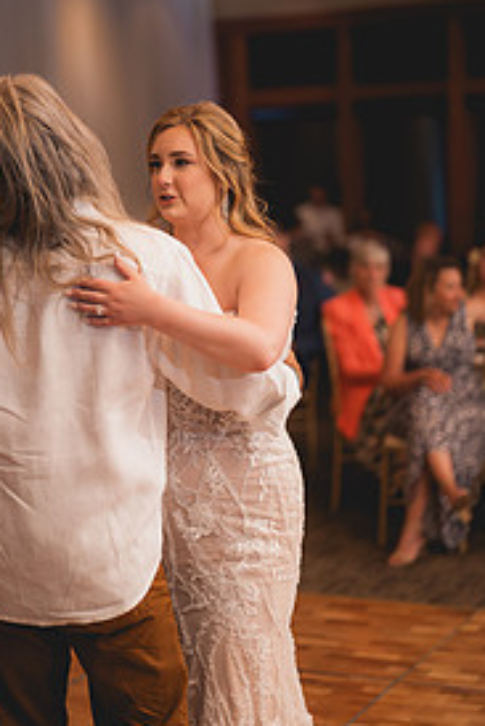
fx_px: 1655
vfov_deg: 24.7
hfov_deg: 16.6
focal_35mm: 82
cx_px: 151
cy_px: 307
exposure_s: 1/250
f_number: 1.2
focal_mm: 50
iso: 125
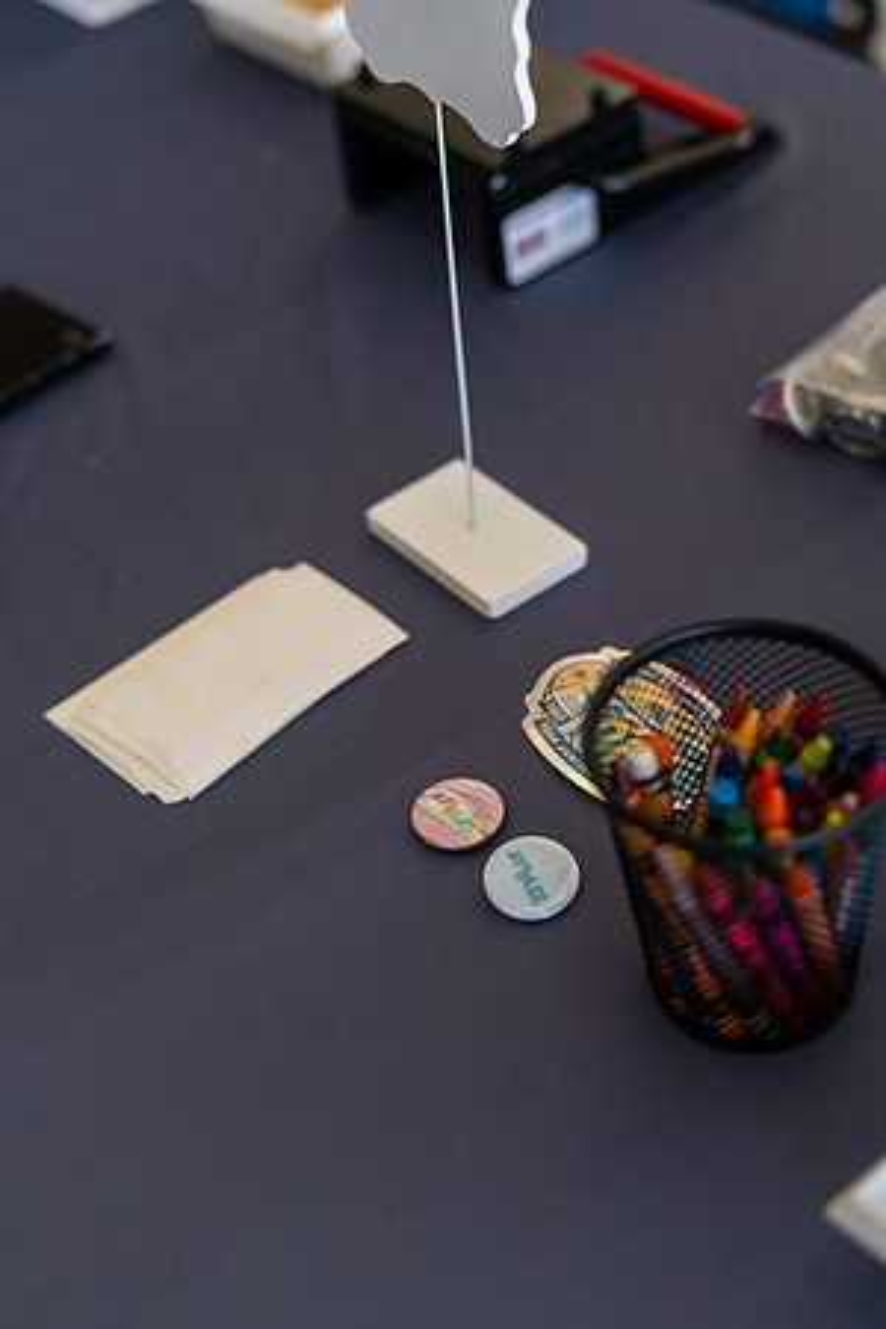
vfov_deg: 39.6
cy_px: 664
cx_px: 443
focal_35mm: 50
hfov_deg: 27.0
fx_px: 1846
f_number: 2.5
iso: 100
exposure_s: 1/400
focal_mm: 50
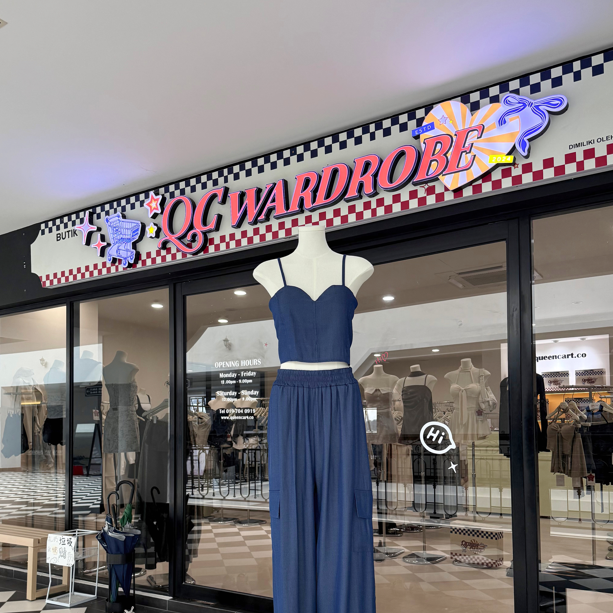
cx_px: 308
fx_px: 601
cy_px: 402
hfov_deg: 54.0
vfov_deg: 53.1
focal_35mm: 30
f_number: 1.78
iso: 200
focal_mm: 6.76
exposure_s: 1/169
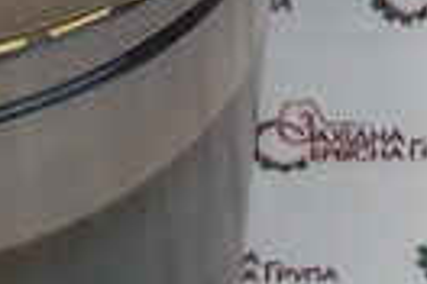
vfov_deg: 5.5
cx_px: -204
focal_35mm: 244
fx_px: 2894
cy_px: -229
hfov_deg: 8.3
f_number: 2.4
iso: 50
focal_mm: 2.93
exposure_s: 1/50
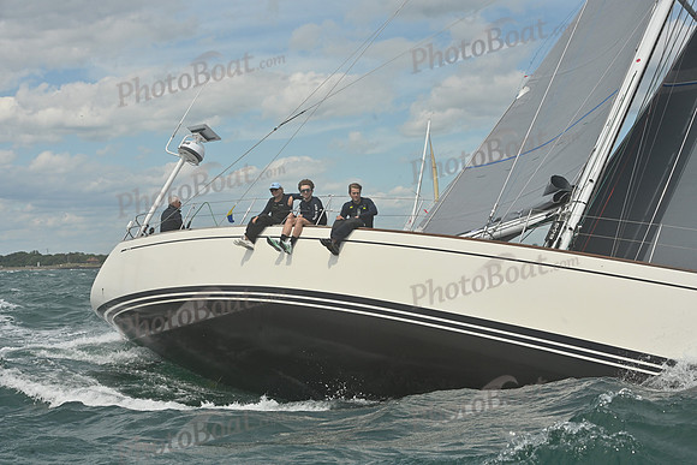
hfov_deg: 28.8
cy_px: 232
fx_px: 1356
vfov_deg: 19.5
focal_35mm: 70
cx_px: 348
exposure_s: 1/1250
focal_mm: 70
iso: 320
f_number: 10
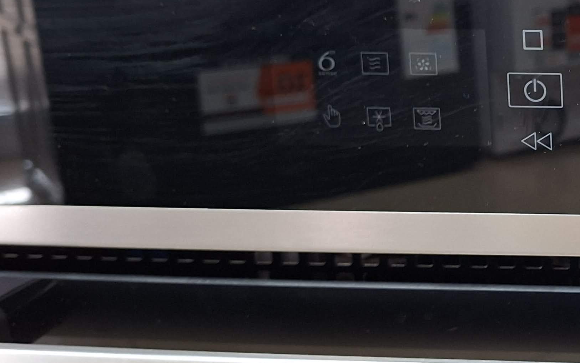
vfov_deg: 21.6
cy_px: 138
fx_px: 949
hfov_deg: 30.0
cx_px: 662
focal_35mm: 60
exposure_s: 1/33
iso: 250
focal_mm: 5.54
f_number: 1.8
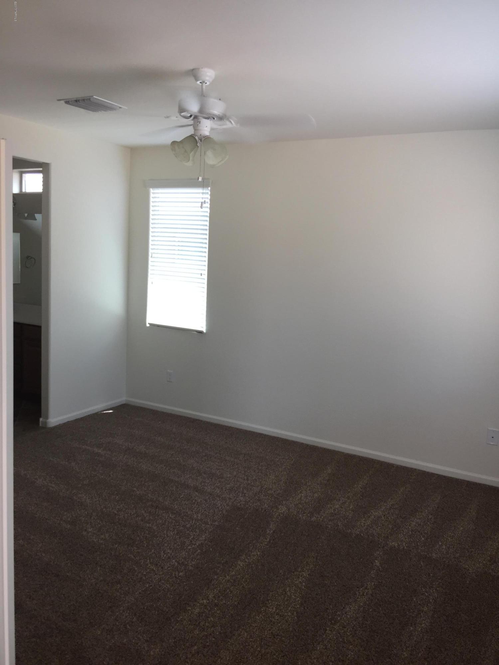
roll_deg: -2.6
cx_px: 250
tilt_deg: -8.3
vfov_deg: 61.7
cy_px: 332
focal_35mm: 29
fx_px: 557
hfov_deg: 48.2
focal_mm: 4.15
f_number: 2.2
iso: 40
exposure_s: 1/60
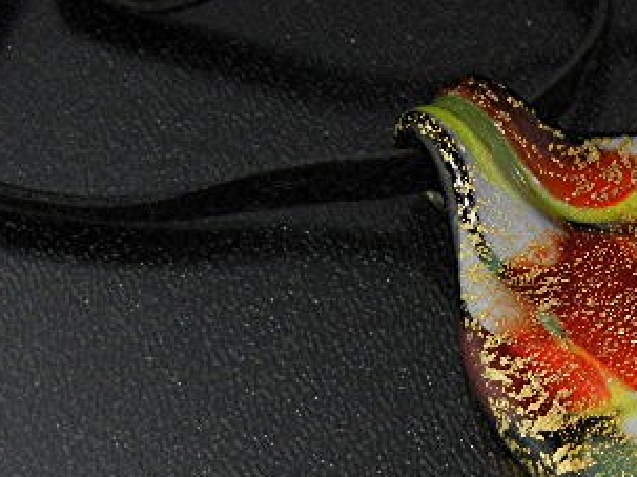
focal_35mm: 95
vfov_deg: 15.5
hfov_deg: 20.0
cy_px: 265
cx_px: 645
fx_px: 1747
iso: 800
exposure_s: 1/30
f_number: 7.6
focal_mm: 8.1
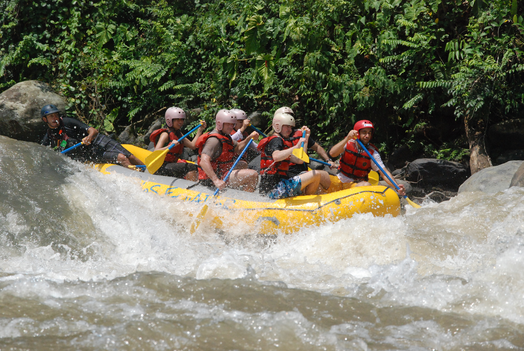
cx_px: 262
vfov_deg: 10.2
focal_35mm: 135
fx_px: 1967
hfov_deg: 15.2
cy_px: 176
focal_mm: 90
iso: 1250
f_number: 9
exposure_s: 1/2500
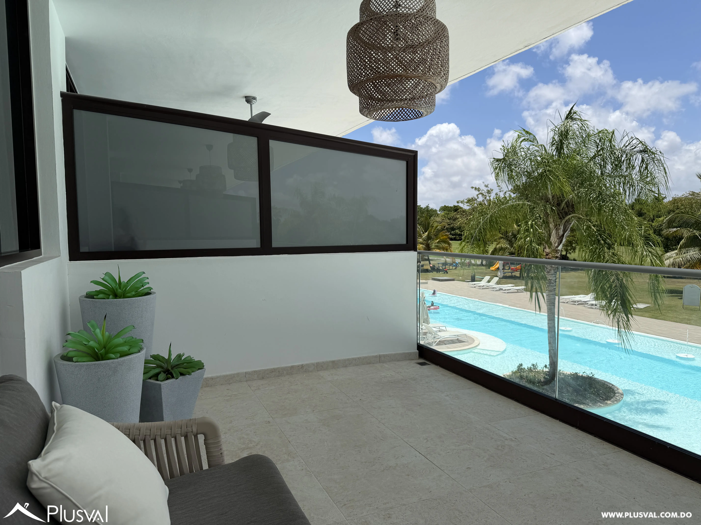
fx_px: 486
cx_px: 350
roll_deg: +1.3
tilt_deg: -2.6
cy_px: 262
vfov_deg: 56.8
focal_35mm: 24
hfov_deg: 71.6
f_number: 1.78
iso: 80
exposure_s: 1/6173
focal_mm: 6.76
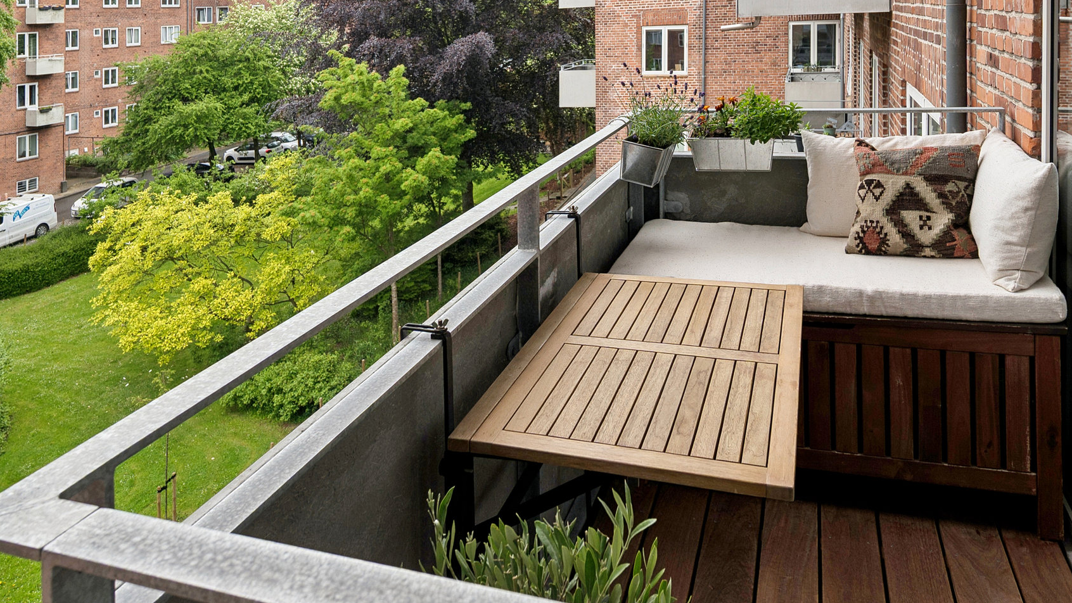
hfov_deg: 71.9
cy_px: 151
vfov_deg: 43.0
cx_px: 551
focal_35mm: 26
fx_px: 739
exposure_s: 1/125
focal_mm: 14
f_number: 6.3
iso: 110
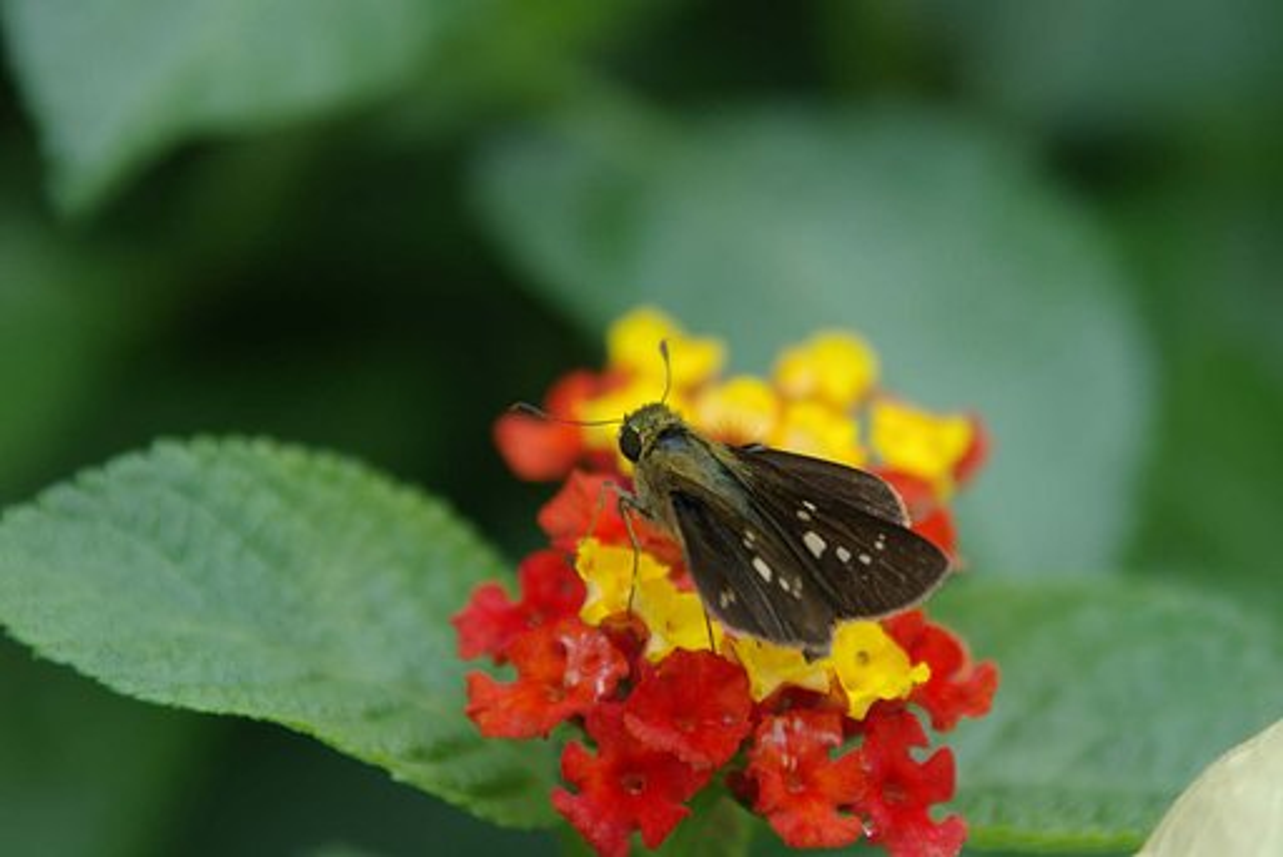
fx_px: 16046
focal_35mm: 450
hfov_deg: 4.6
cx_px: 642
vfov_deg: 3.1
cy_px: 428
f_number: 6.3
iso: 200
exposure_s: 1/125
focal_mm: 300
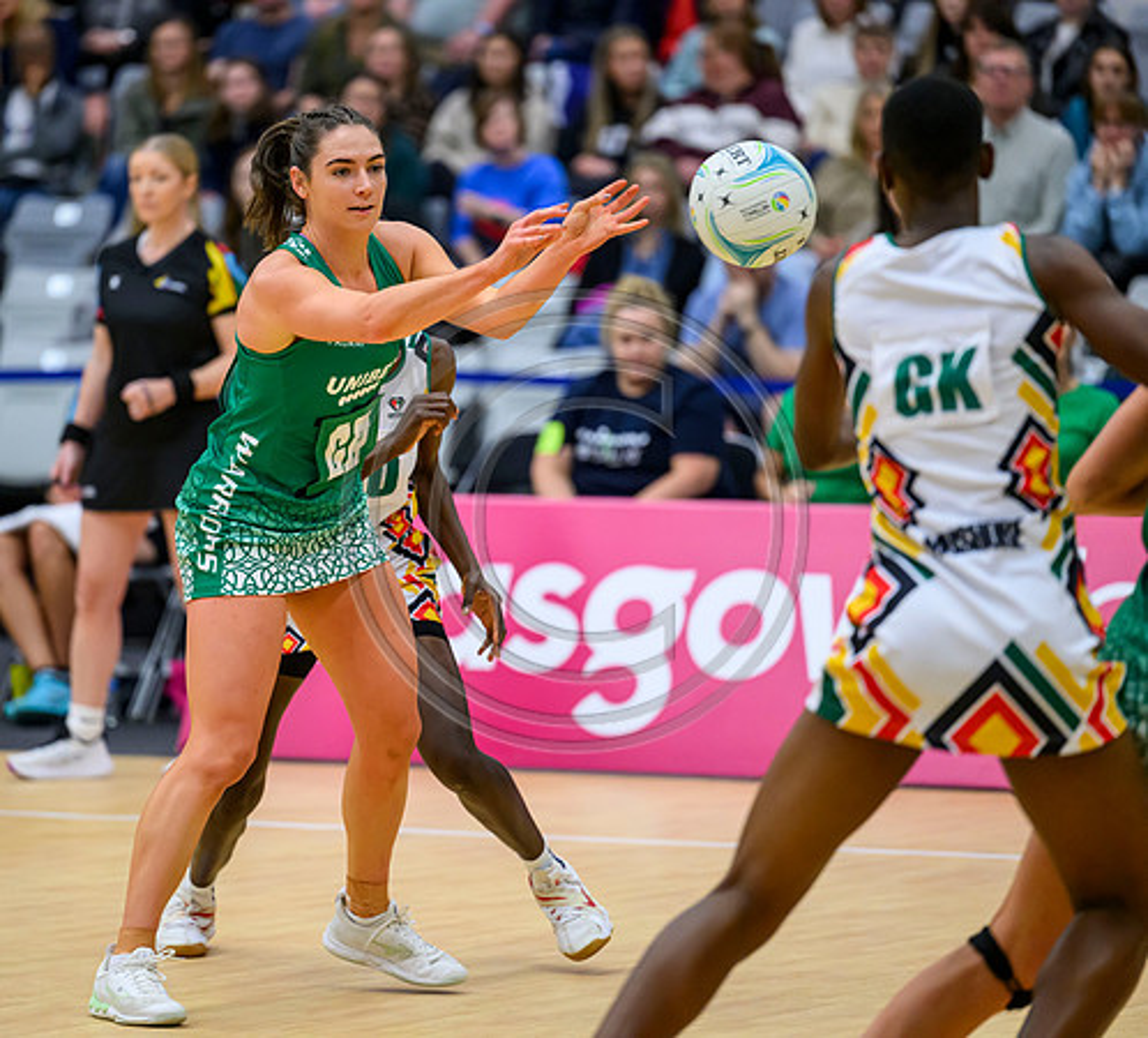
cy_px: 519
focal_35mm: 242
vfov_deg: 6.9
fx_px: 8647
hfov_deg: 7.6
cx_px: 369
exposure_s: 1/1000
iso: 4000
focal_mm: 200
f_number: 2.8
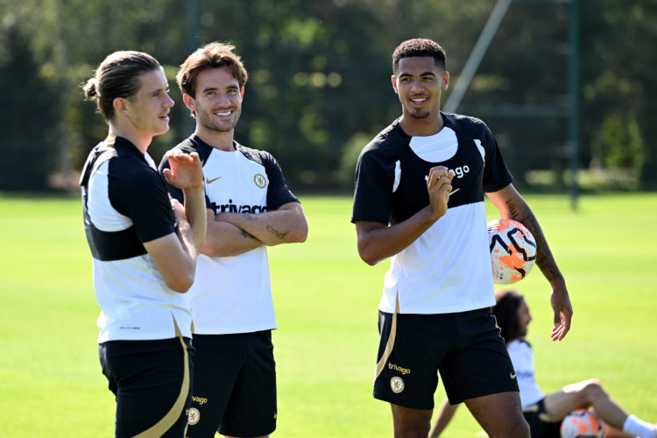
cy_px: 219
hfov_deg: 10.3
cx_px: 328
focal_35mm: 200
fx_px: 3650
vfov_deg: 6.9
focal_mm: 200
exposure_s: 1/1600
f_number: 4
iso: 500
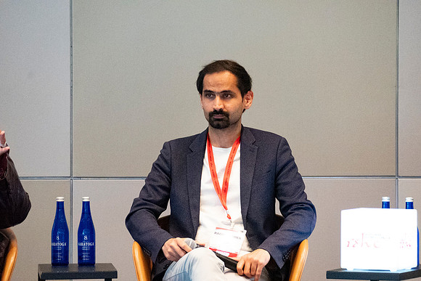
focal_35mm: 292
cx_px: 210
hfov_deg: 7.1
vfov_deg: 4.7
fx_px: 3415
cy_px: 140
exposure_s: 1/125
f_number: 5.6
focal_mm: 195
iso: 16000
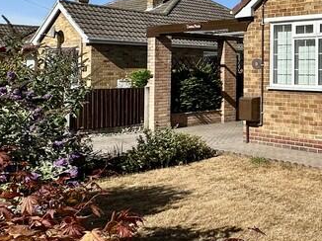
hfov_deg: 34.5
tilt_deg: +0.6
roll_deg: -0.8
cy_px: 63
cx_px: 385
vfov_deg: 32.3
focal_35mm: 44
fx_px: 409
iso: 50
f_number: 2.2
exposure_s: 1/3401
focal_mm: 2.22
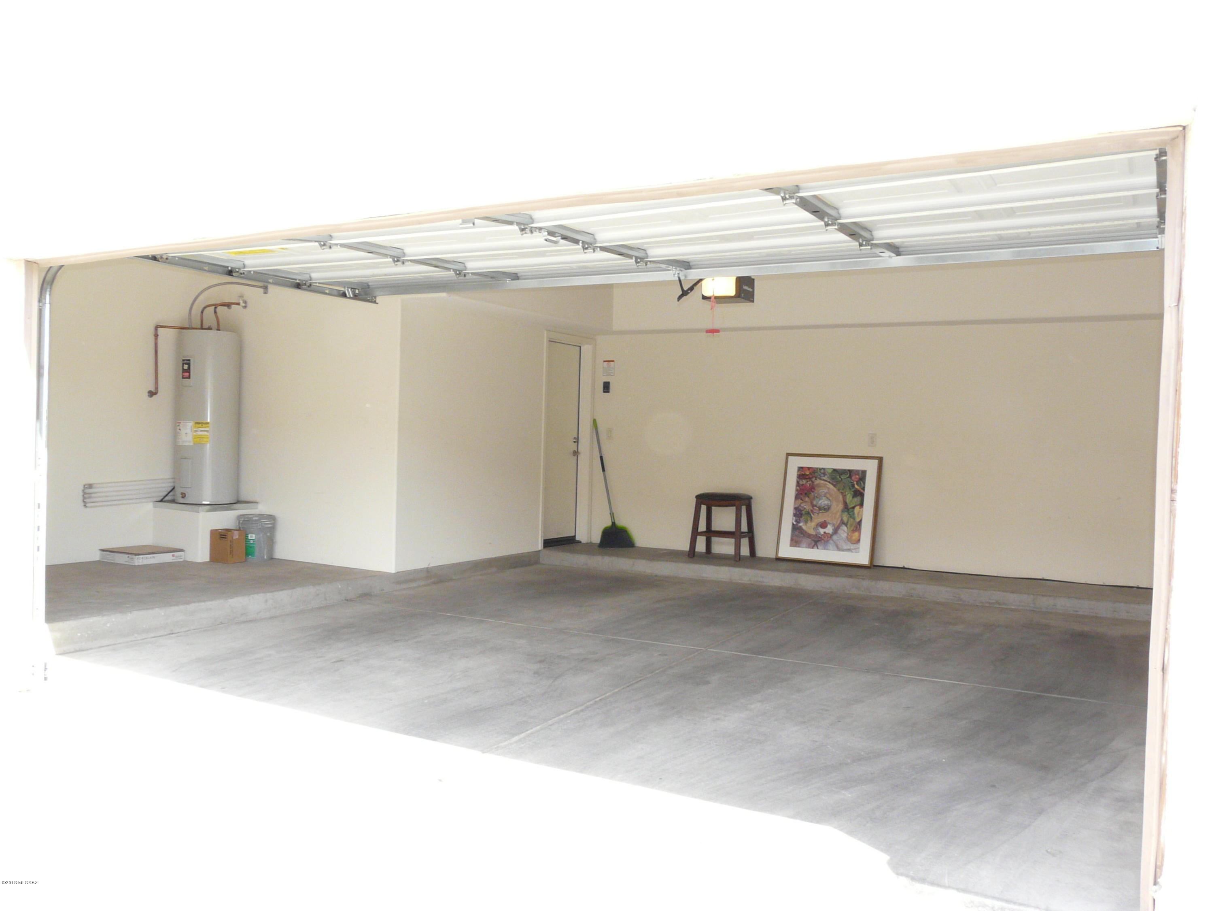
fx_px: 982
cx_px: 607
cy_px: 456
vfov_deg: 49.7
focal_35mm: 28
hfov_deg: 63.4
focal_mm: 4.6
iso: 200
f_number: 5
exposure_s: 1/80
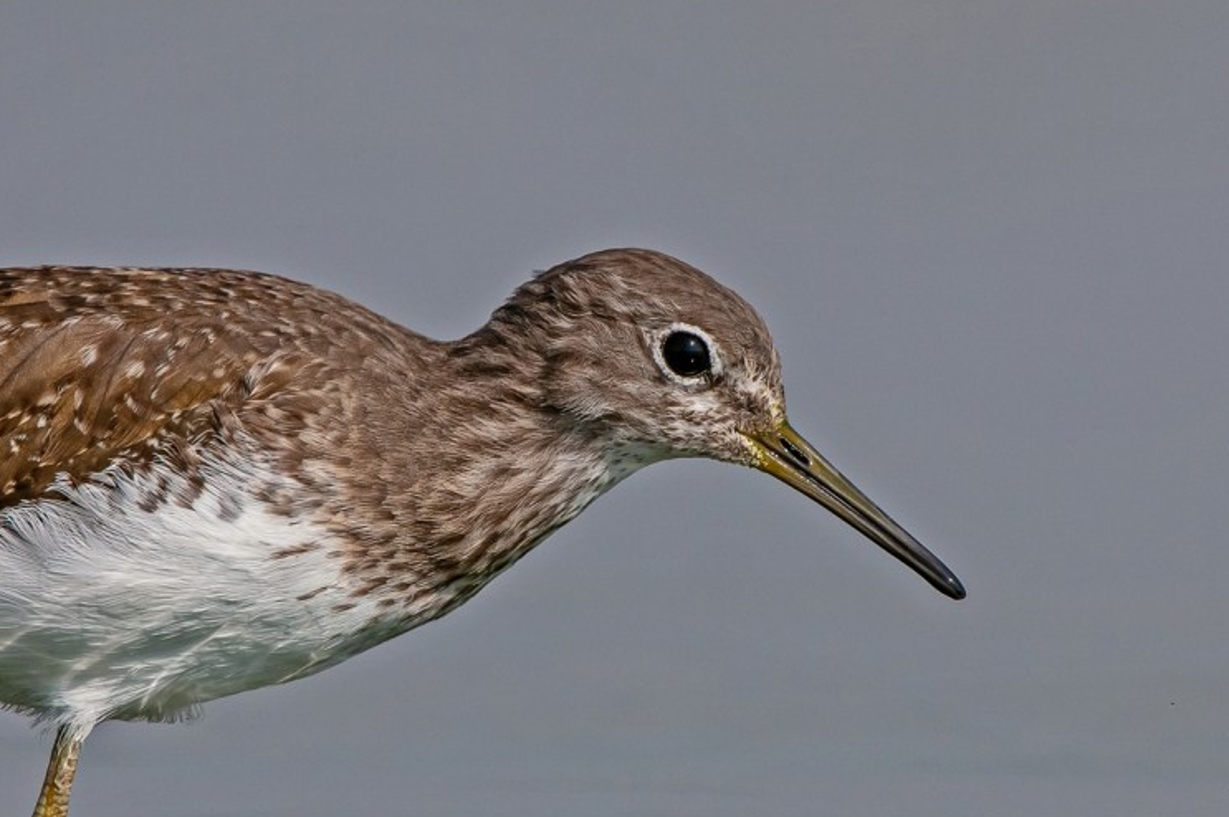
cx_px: 595
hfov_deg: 1.9
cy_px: 450
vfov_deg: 1.3
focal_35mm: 1060
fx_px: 36154
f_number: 8
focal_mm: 500
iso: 250
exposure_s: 1/1600
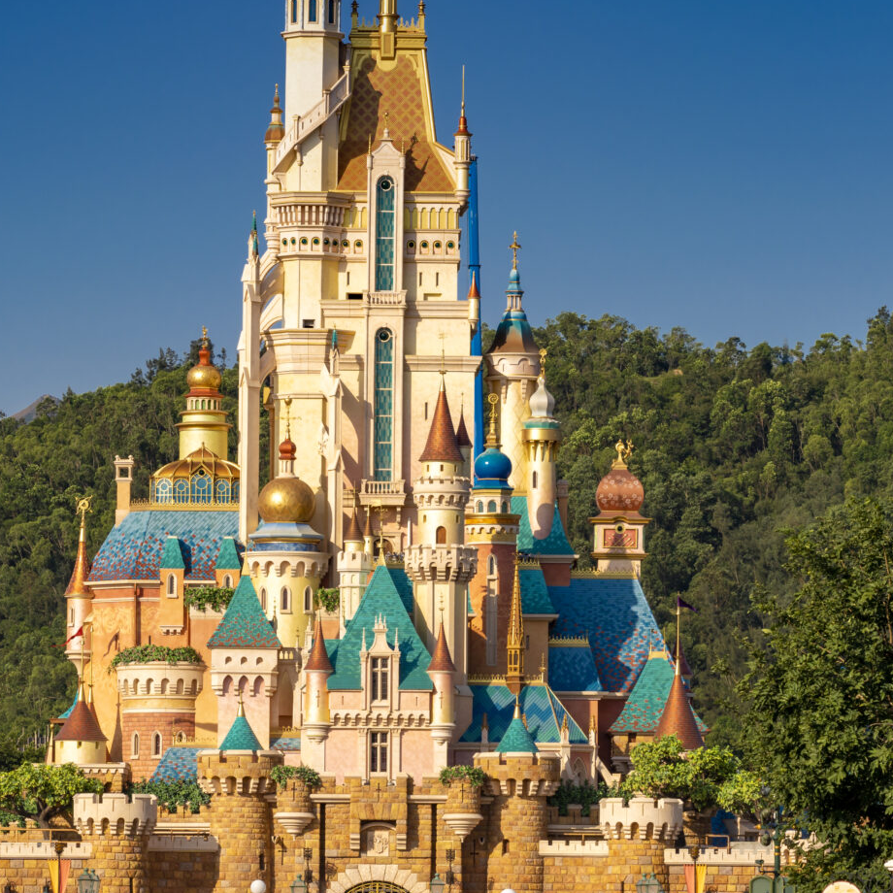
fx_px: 5866
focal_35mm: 201
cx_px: 375
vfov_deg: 8.7
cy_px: 421
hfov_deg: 8.7
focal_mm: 85
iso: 100
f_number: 9
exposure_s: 1/320
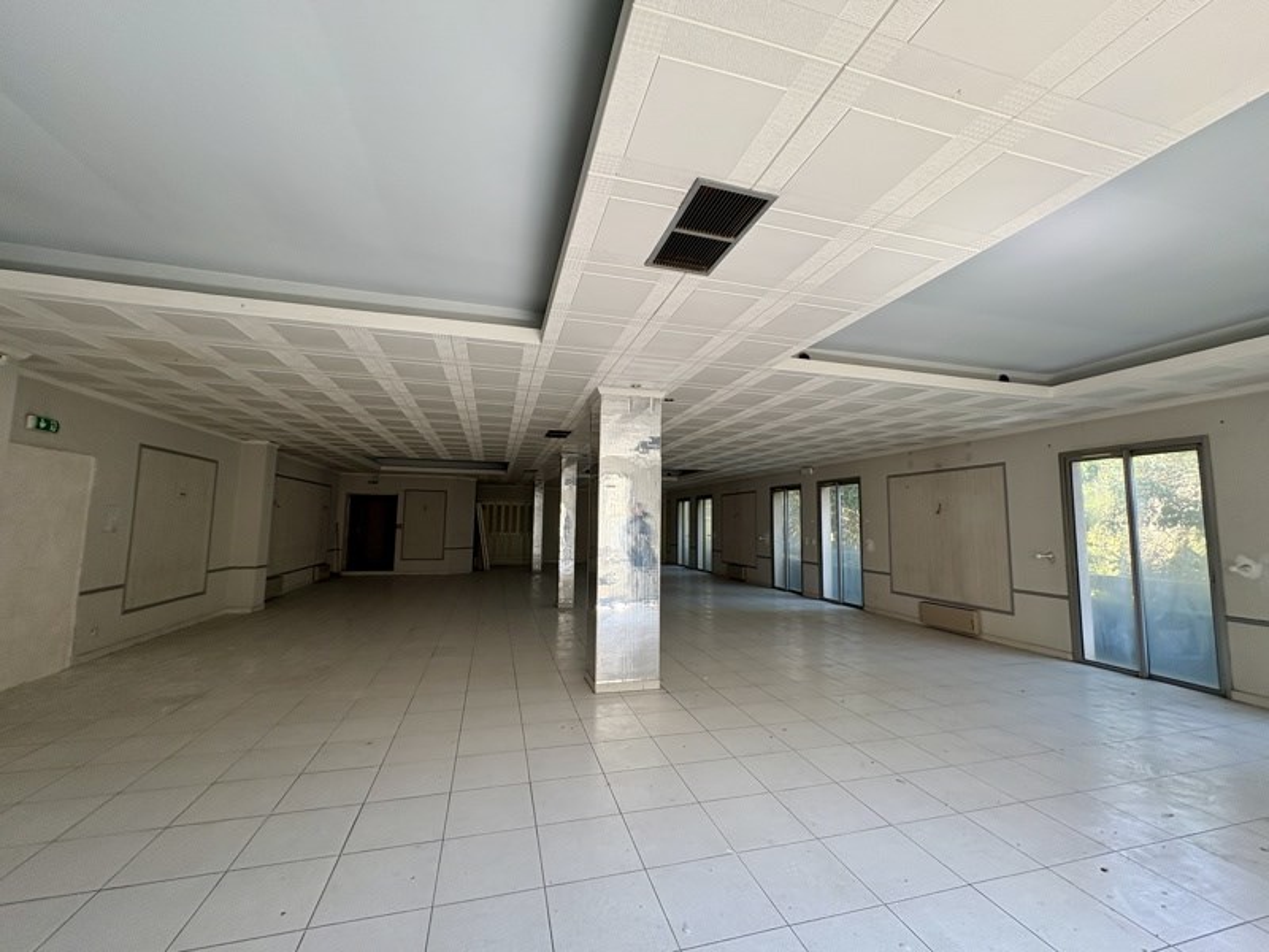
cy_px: 476
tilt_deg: +5.3
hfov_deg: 102.1
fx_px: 513
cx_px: 634
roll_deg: -1.0
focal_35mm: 14
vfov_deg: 85.7
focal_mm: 2.22
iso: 80
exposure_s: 1/99
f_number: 2.2
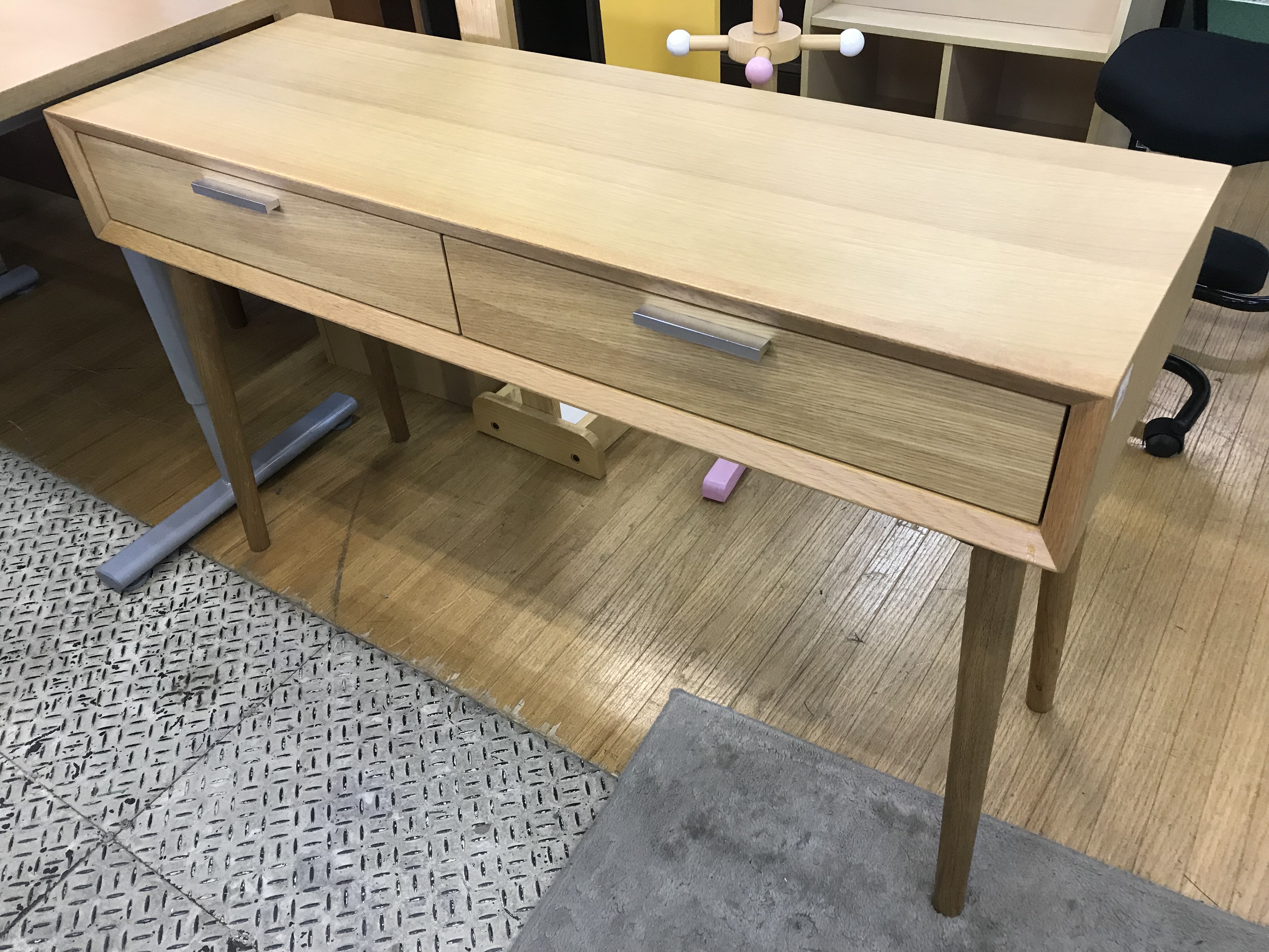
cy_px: 476
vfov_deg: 49.7
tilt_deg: -40.1
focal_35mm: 28
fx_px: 1026
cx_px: 634
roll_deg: +3.8
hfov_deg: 63.4
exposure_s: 1/25
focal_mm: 3.99
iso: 40
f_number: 1.8
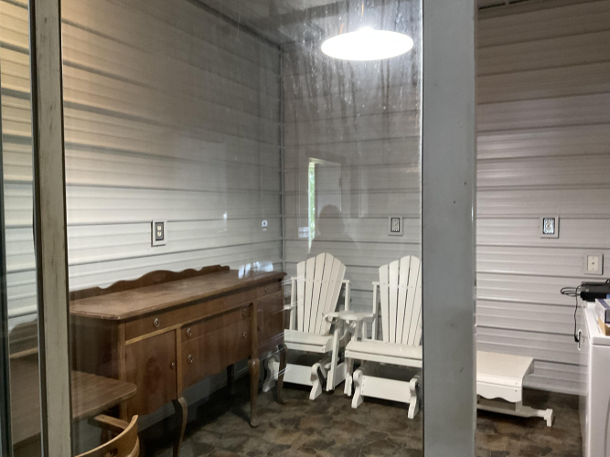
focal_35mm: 29
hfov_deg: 61.7
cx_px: 305
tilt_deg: -1.3
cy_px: 228
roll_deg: +0.0
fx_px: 511
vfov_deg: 48.2
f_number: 1.8
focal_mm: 3
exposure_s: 1/40
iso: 250
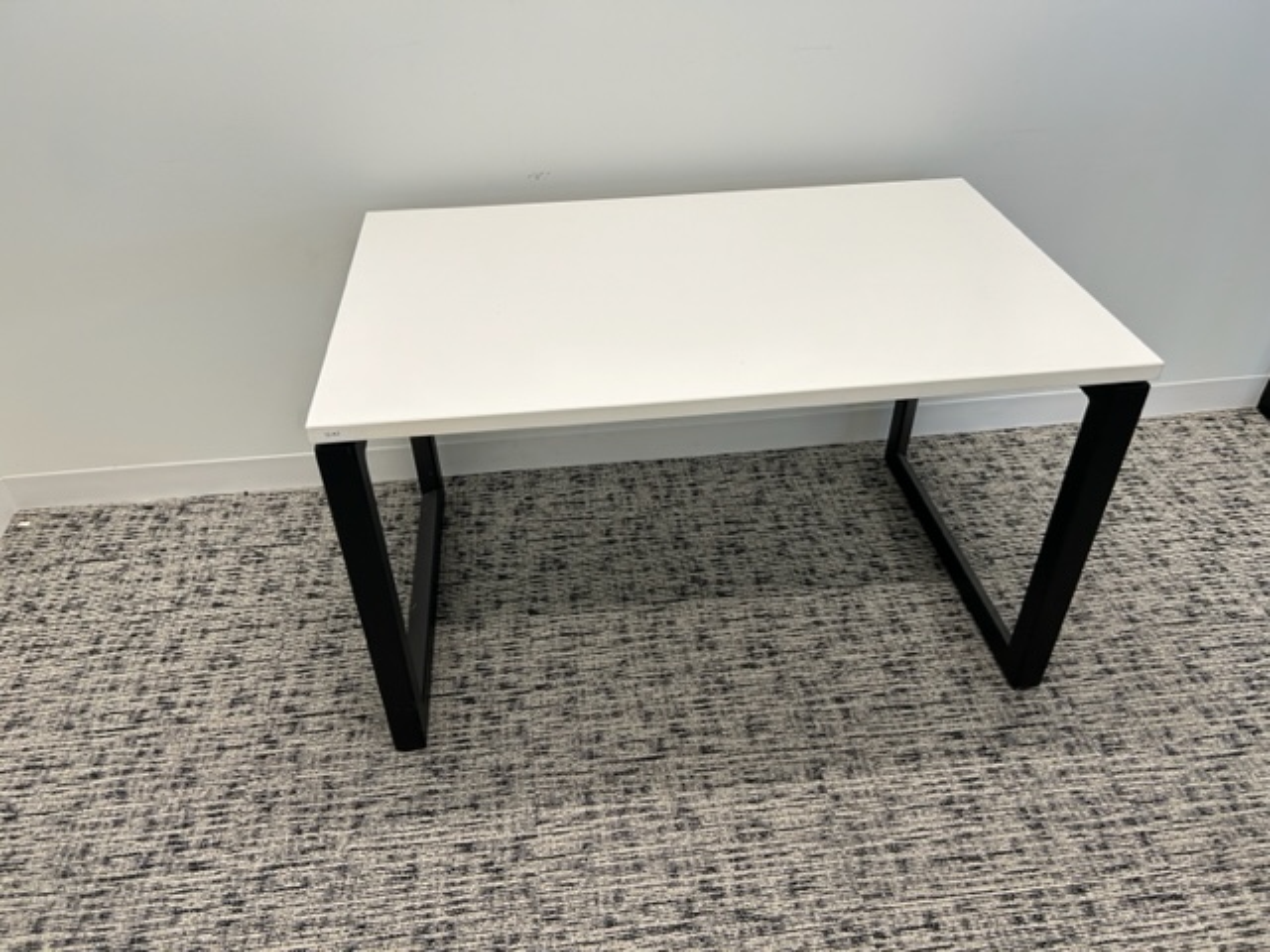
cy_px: 476
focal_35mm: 26
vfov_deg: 53.1
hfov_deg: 67.3
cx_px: 635
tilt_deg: -35.9
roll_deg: +1.5
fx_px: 954
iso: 80
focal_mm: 5.7
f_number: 1.5
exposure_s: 1/120
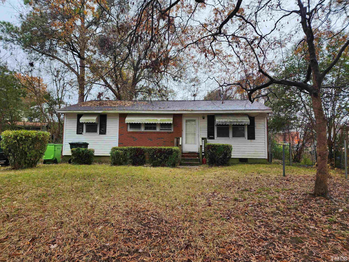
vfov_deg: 58.9
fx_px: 232
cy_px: 131
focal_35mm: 23
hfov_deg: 73.9
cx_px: 174
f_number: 1.8
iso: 25
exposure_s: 1/180
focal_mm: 6.4
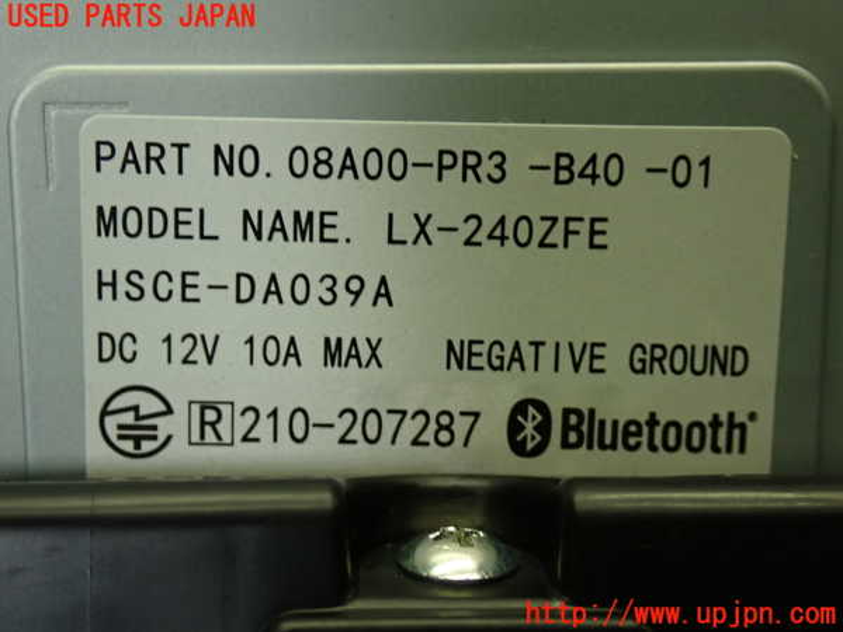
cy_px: 316
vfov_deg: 25.2
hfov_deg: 33.2
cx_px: 422
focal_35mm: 58
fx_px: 1412
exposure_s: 1/60
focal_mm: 10.35
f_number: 3.5
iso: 320
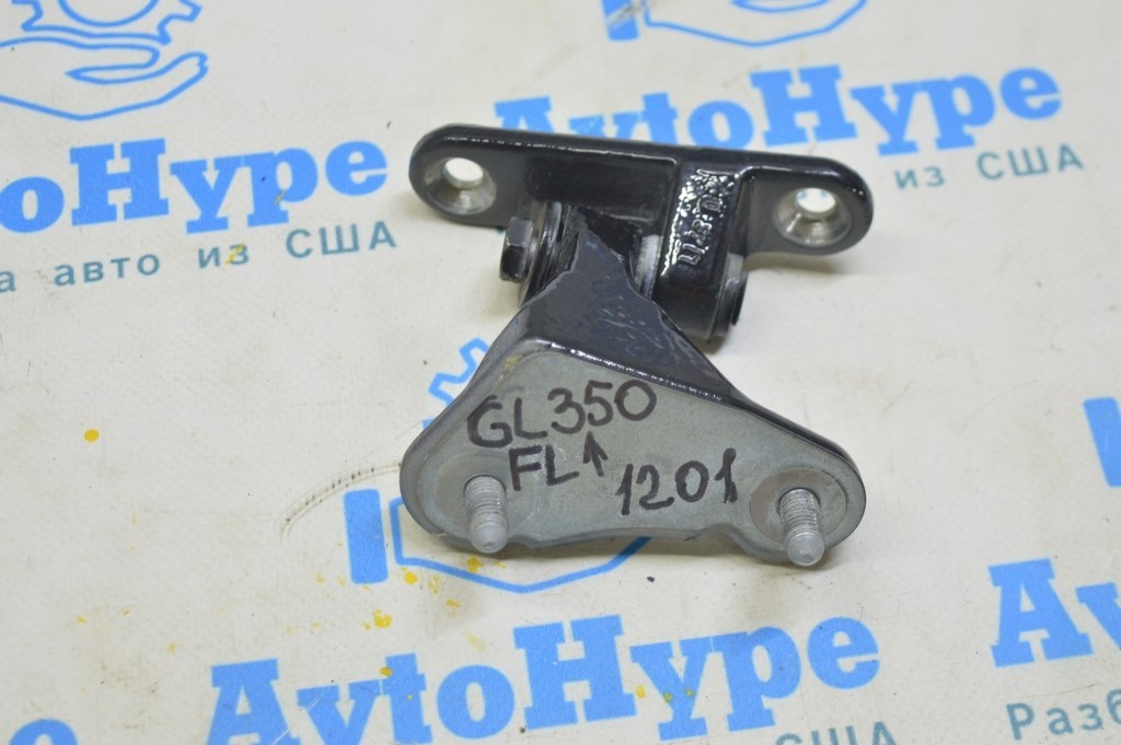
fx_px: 2147
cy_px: 372
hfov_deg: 29.3
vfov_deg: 19.7
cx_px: 560
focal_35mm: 69
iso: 400
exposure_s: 1/20
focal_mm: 46
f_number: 5.6
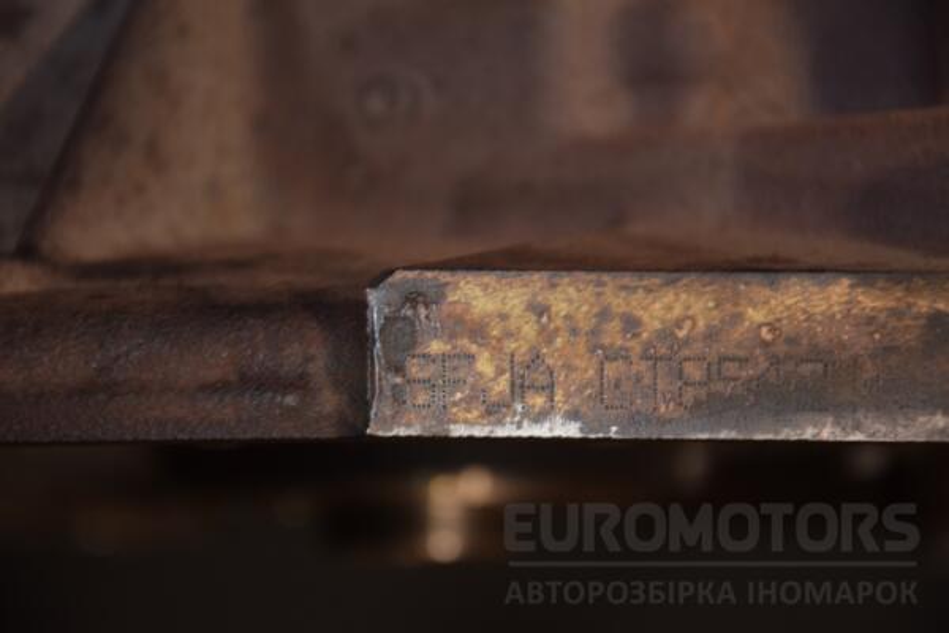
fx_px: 4152
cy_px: 316
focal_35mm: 158
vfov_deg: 8.7
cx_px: 474
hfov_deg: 13.0
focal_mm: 105
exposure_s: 1/60
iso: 800
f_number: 5.6
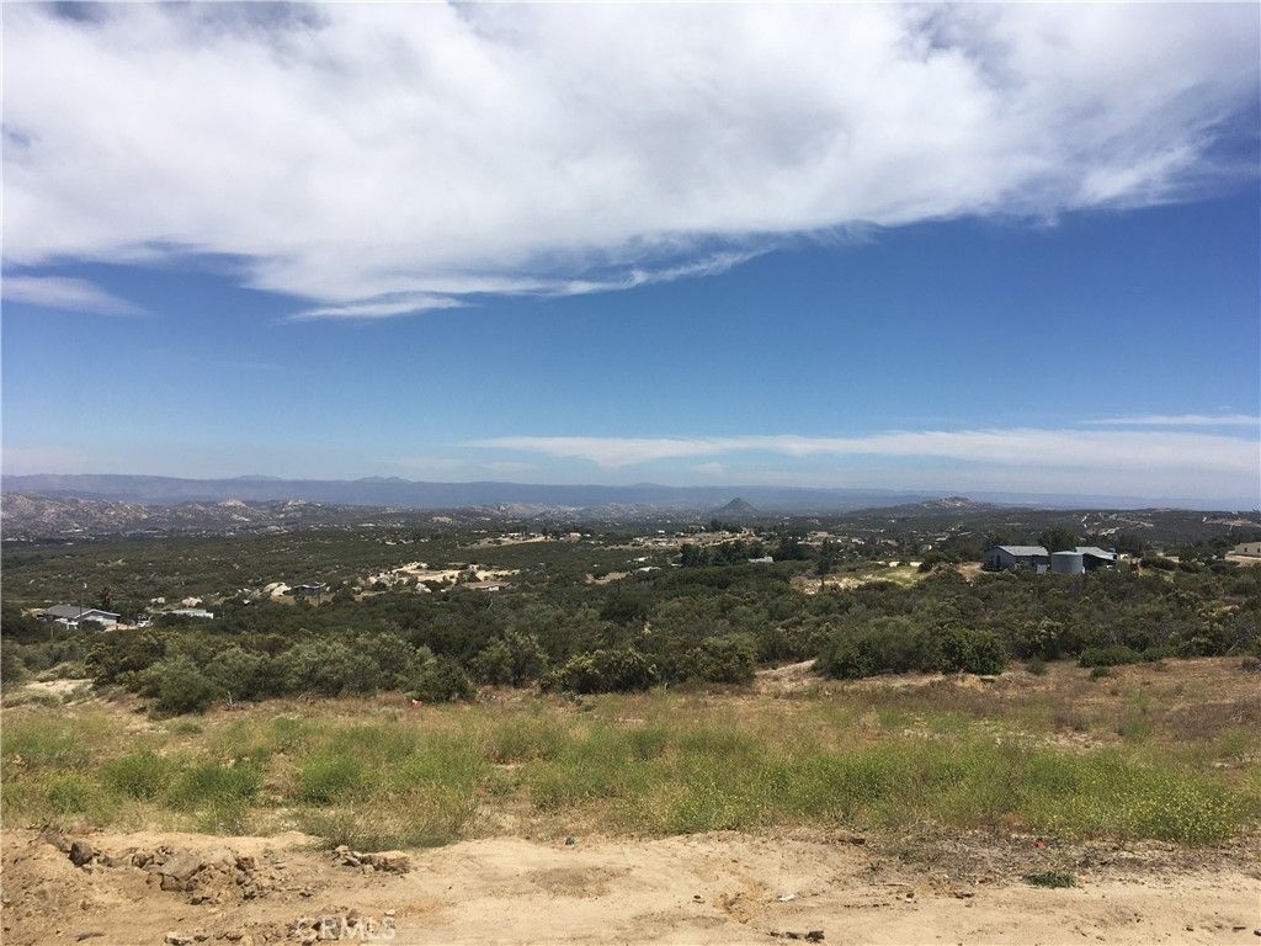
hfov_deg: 61.7
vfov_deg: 48.2
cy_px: 473
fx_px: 1056
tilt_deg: -1.2
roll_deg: -0.1
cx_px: 630
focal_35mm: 29
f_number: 2.2
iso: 25
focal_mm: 4.15
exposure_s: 1/3205
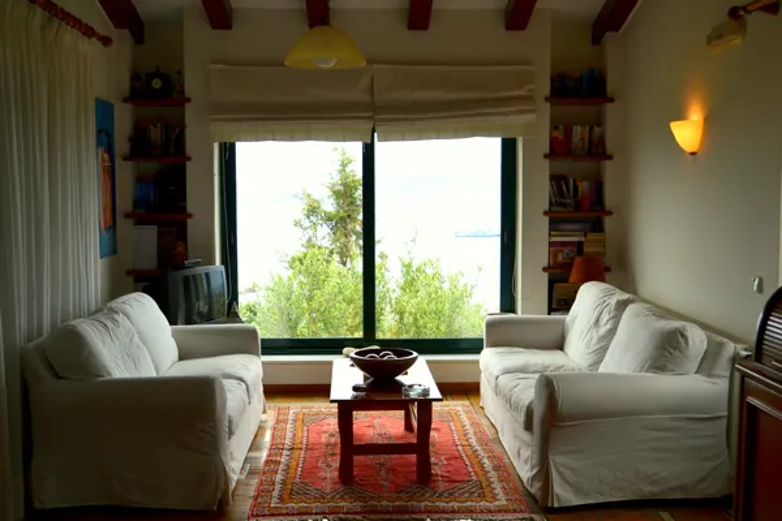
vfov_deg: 34.2
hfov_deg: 49.6
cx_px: 391
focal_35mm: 39
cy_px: 260
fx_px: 847
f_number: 6.3
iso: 100
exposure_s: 1/200
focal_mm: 26
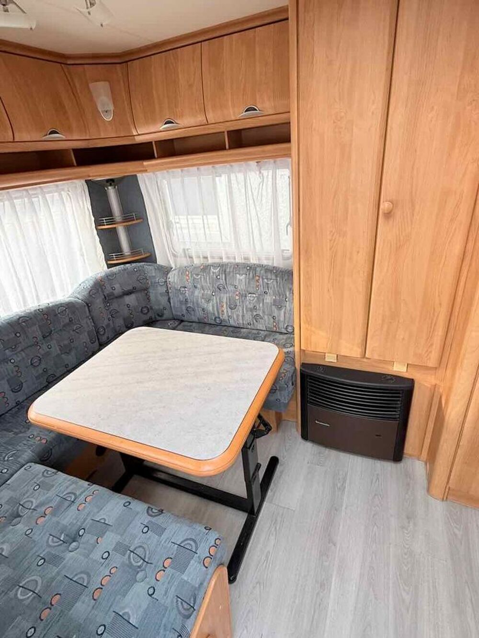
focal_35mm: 14
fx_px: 258
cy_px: 319
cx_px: 240
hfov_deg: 85.7
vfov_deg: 102.1
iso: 80
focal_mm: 2.22
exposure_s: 1/99
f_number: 2.2
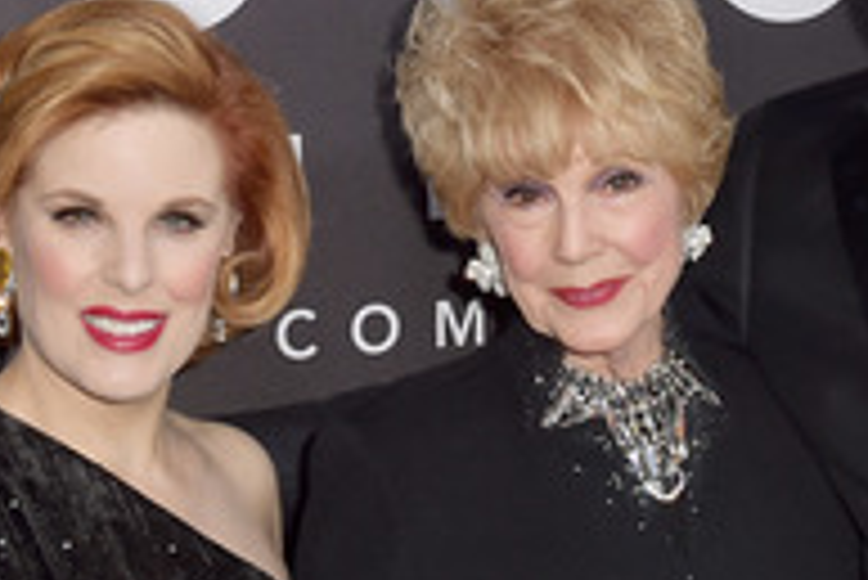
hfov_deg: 23.9
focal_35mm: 84
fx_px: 2027
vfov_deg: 16.3
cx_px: 661
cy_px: 202
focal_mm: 36
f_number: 6.3
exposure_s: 1/320
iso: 500
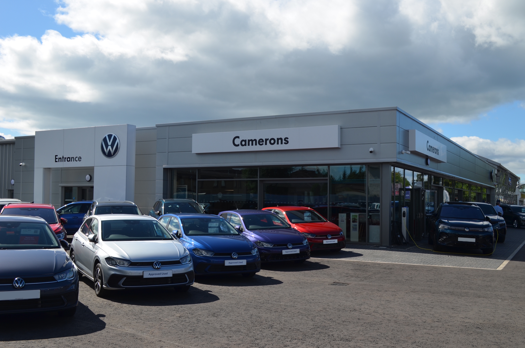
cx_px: 262
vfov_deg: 36.7
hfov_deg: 53.2
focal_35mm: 36
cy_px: 174
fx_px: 524
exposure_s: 1/250
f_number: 8
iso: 100
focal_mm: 24
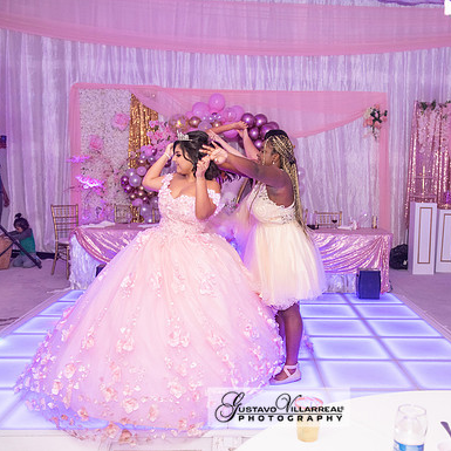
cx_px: 279
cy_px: 226
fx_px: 604
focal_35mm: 41
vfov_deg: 40.9
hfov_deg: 40.7
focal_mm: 32
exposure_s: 1/160
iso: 1250
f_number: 4
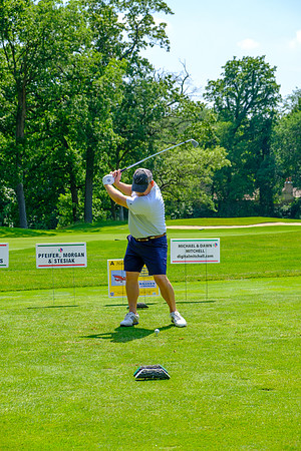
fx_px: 953
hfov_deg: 17.9
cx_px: 150
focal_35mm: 76
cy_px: 226
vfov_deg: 26.7
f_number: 5.6
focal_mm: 50.5
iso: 200
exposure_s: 1/320
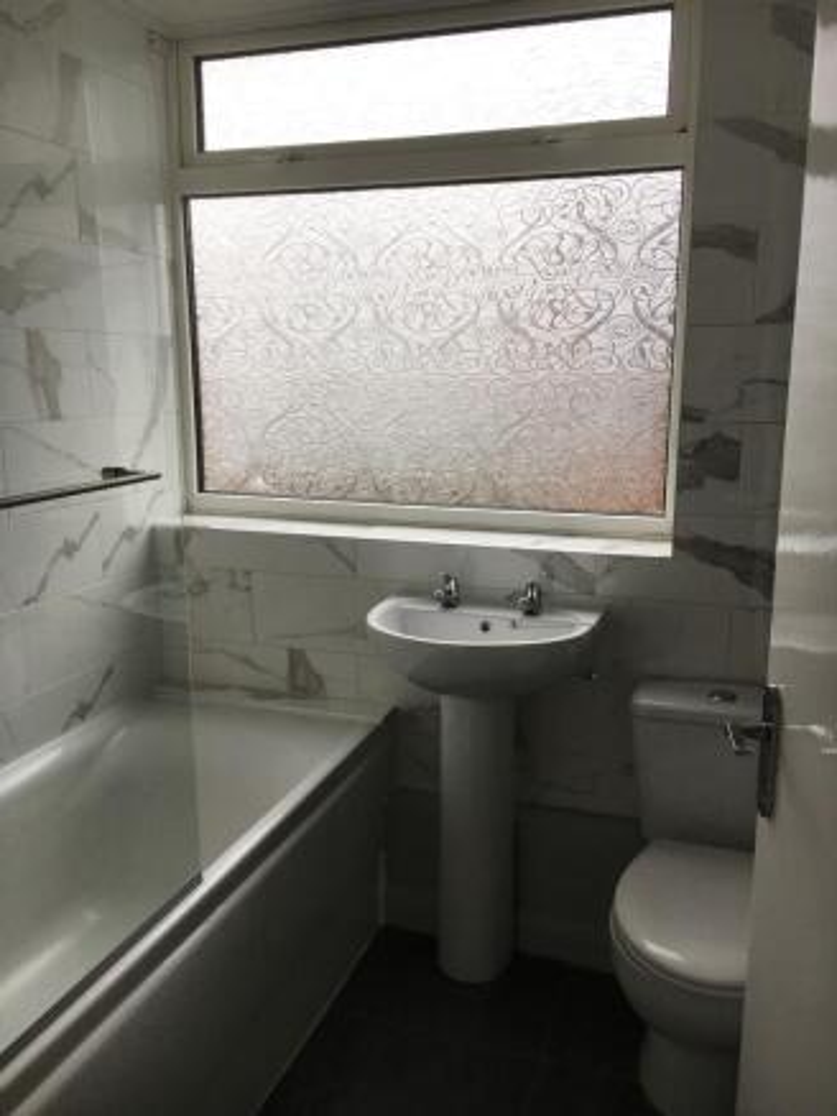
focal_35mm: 29
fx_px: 934
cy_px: 558
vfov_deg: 61.6
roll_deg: +0.5
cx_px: 418
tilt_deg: -10.7
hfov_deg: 48.2
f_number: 2.2
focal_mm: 4.15
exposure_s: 1/101
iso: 25
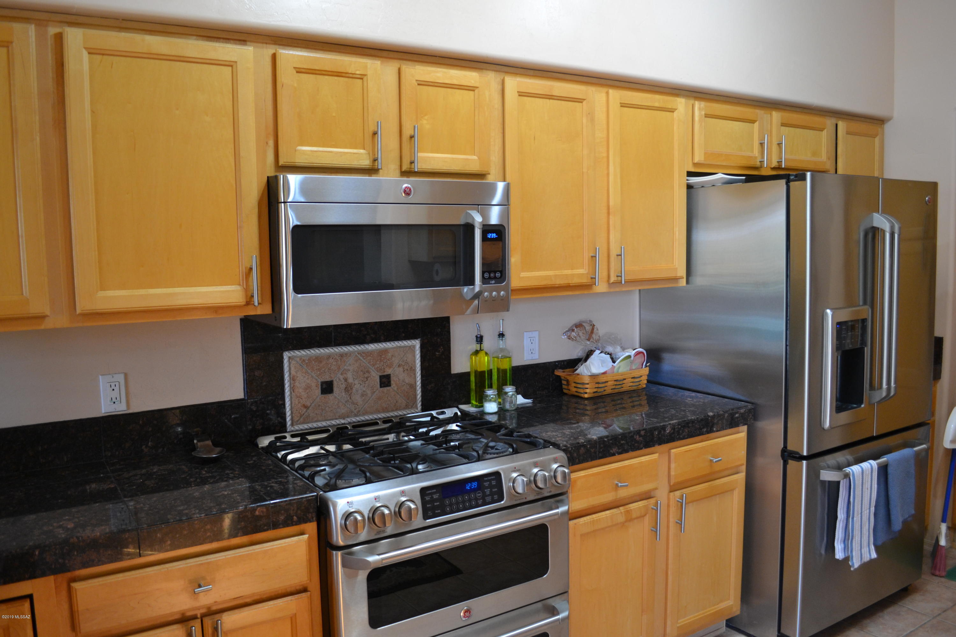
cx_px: 478
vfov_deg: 47.9
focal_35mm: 27
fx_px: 717
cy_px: 318
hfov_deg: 67.4
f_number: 3.5
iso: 640
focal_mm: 18
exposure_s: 1/60
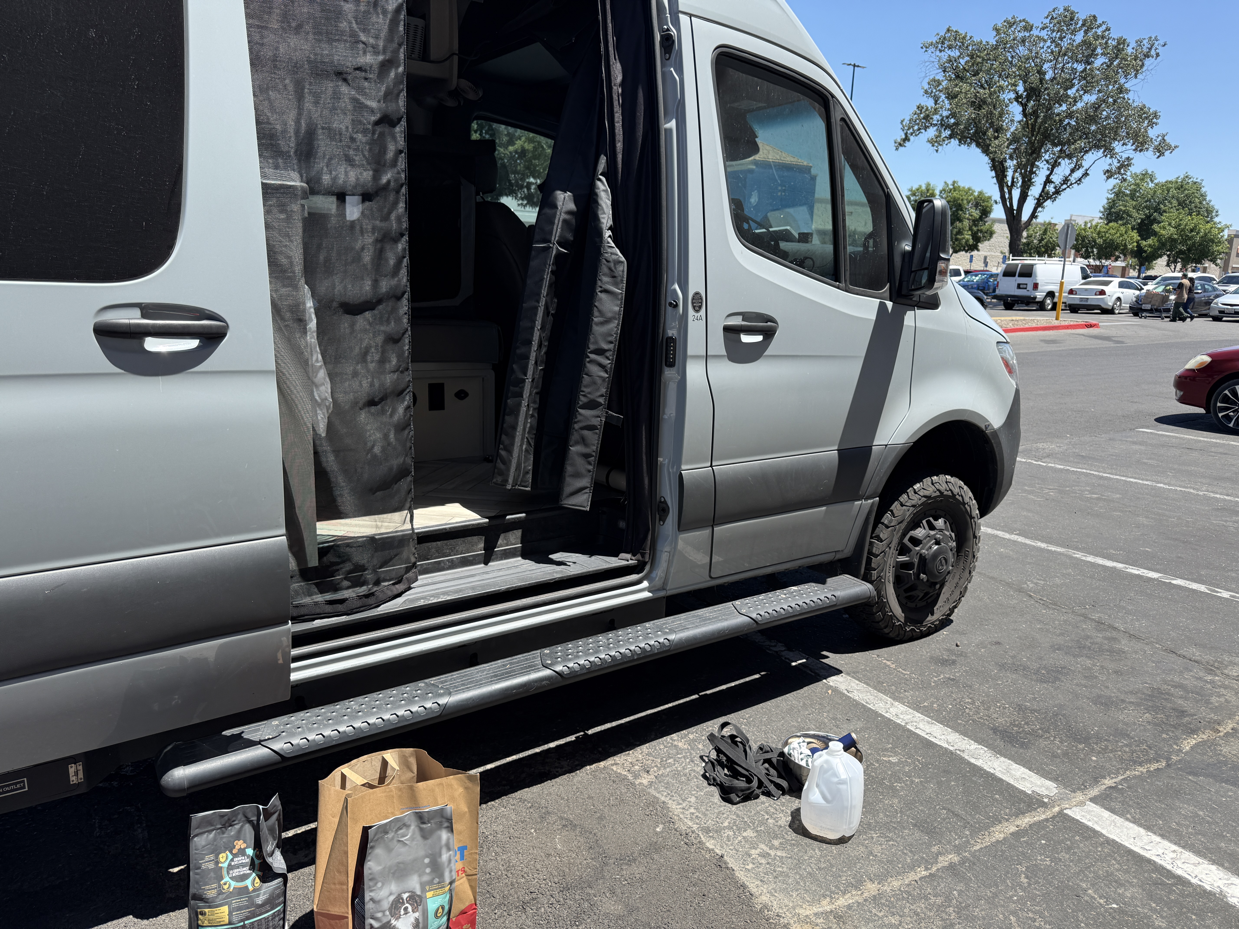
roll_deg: -0.6
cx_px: 620
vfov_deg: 56.8
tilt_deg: -11.1
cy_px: 464
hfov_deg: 71.6
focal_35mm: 24
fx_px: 859
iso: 80
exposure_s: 1/2053
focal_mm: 6.76
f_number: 1.78
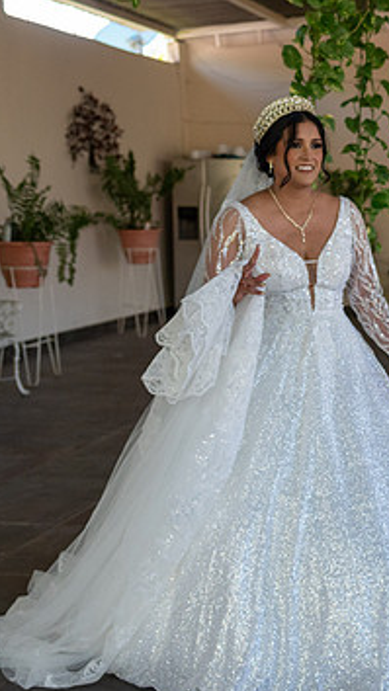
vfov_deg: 34.9
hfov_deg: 18.8
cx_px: 481
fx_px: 1101
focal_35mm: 60
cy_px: 345
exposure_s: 1/1600
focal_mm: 35
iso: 1600
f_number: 3.5
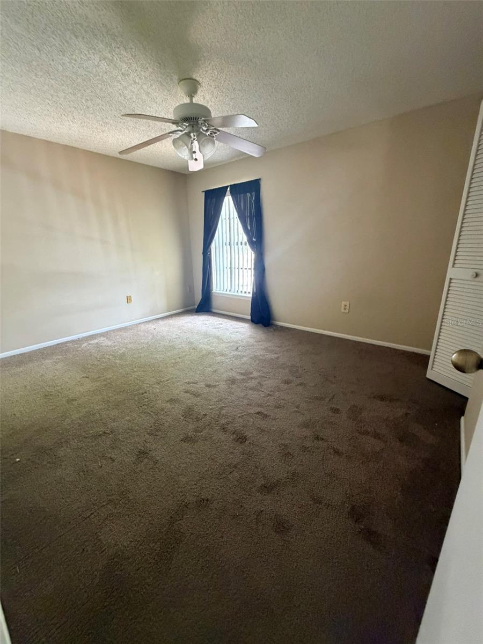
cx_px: 242
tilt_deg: -17.3
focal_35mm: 14
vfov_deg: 102.1
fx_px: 260
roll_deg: -0.2
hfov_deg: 85.7
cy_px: 322
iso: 640
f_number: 2.2
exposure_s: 1/60
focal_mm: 2.22
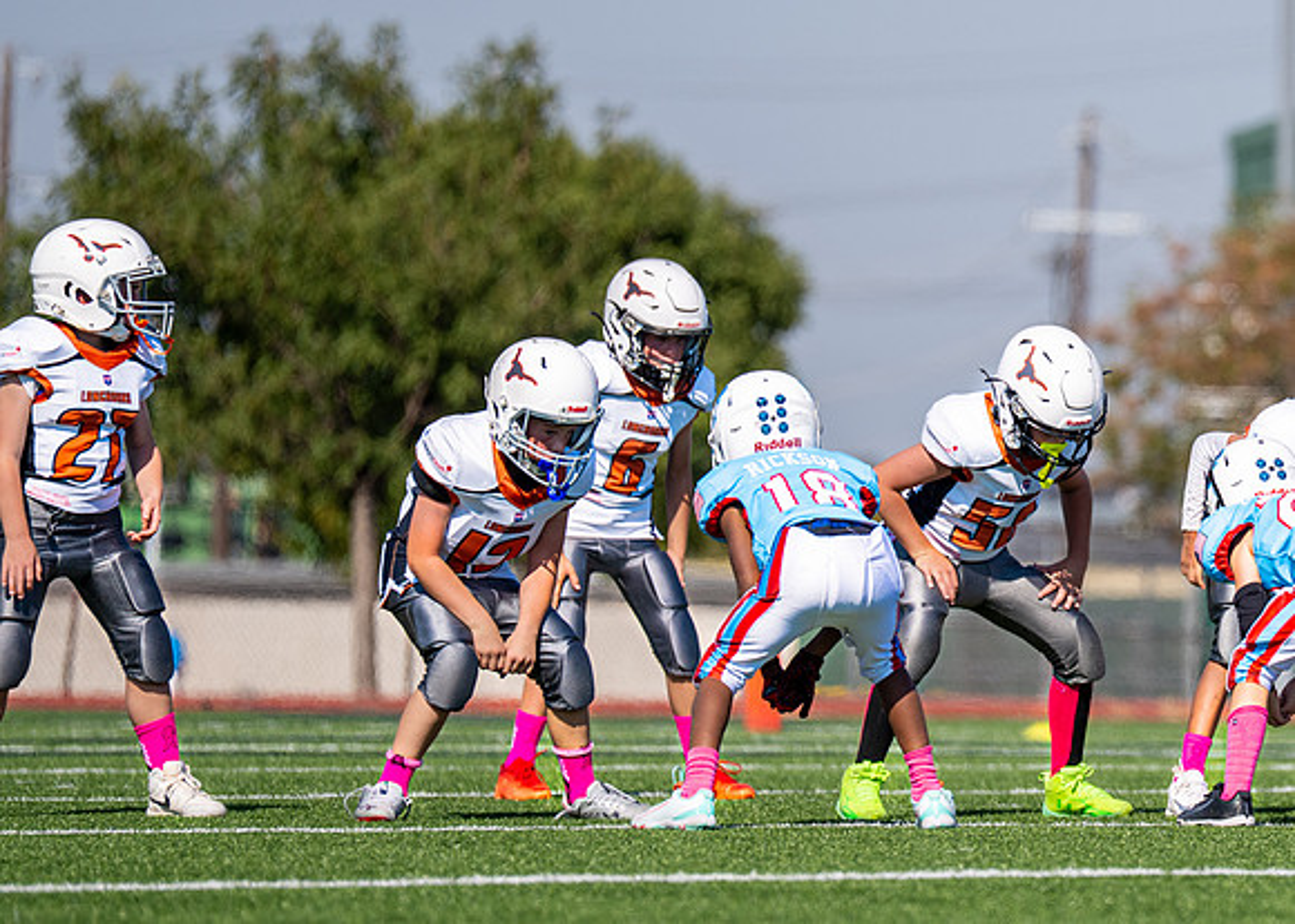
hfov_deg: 5.0
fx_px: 14906
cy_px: 465
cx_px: 1333
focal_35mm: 405
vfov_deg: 3.6
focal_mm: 200
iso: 100
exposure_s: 1/3200
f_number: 2.8
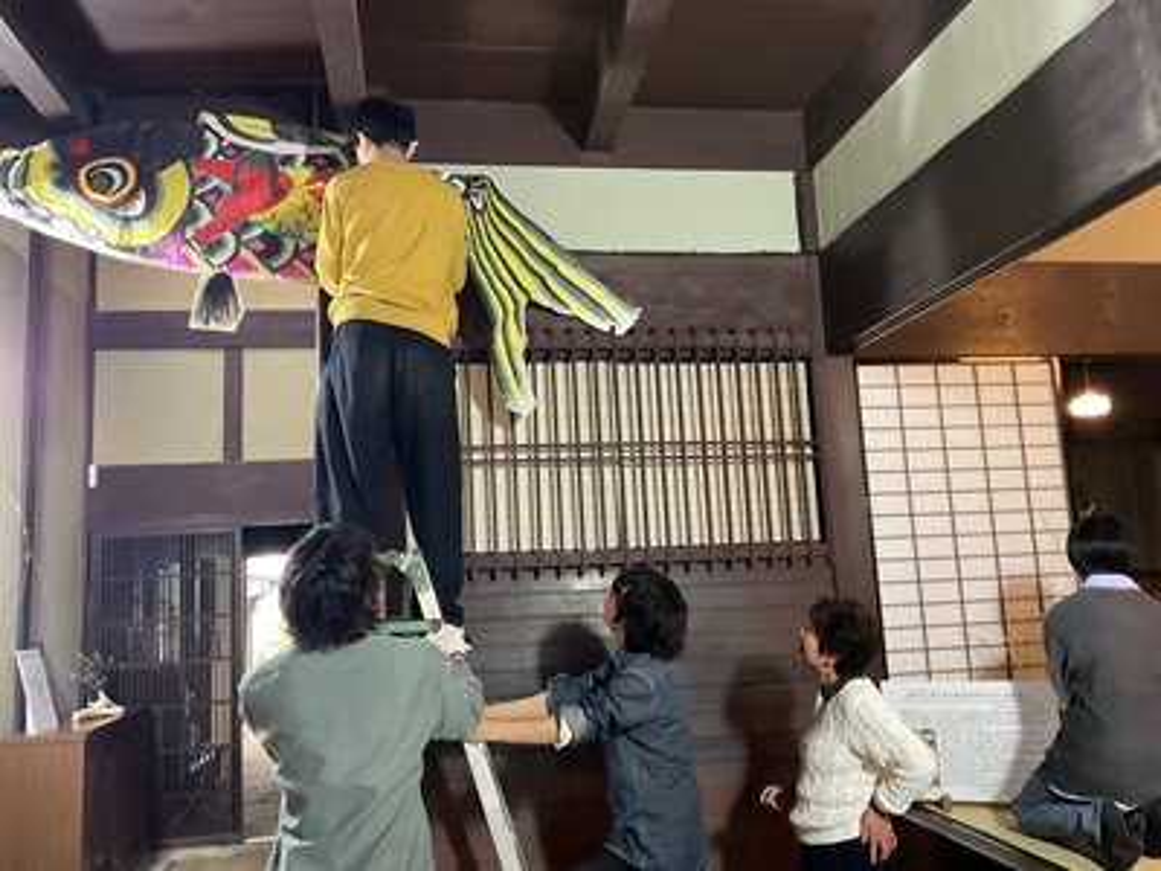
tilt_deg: +9.7
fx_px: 973
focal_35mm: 29
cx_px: 580
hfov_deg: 61.7
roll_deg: +1.9
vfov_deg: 48.2
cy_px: 436
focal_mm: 3
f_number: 1.8
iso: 250
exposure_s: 1/40
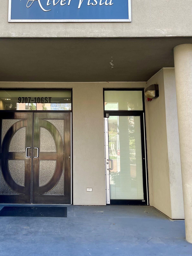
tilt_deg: +9.3
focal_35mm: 36
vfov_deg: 51.1
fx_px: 266
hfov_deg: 39.1
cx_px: 60
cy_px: 104
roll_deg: -0.1
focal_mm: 5.1
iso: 32
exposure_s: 1/223
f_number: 1.6
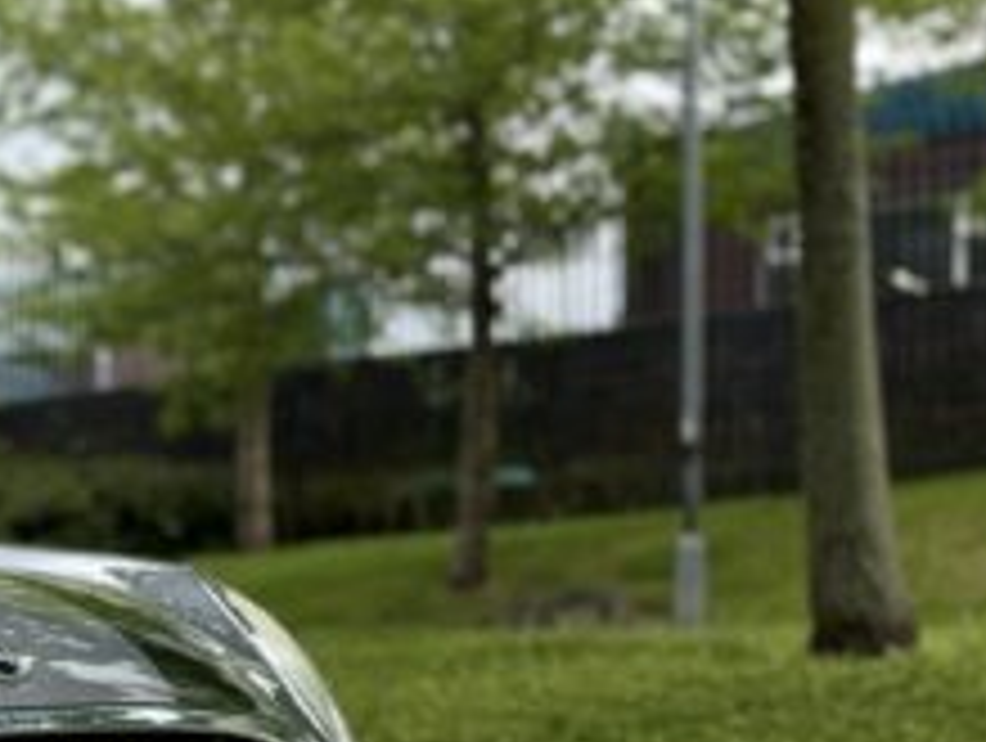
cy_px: 814
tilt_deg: -1.7
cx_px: -599
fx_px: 2397
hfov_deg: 19.4
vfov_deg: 17.1
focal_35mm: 84
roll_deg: +0.3
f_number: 1.78
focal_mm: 6.76
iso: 100
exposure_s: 1/1727
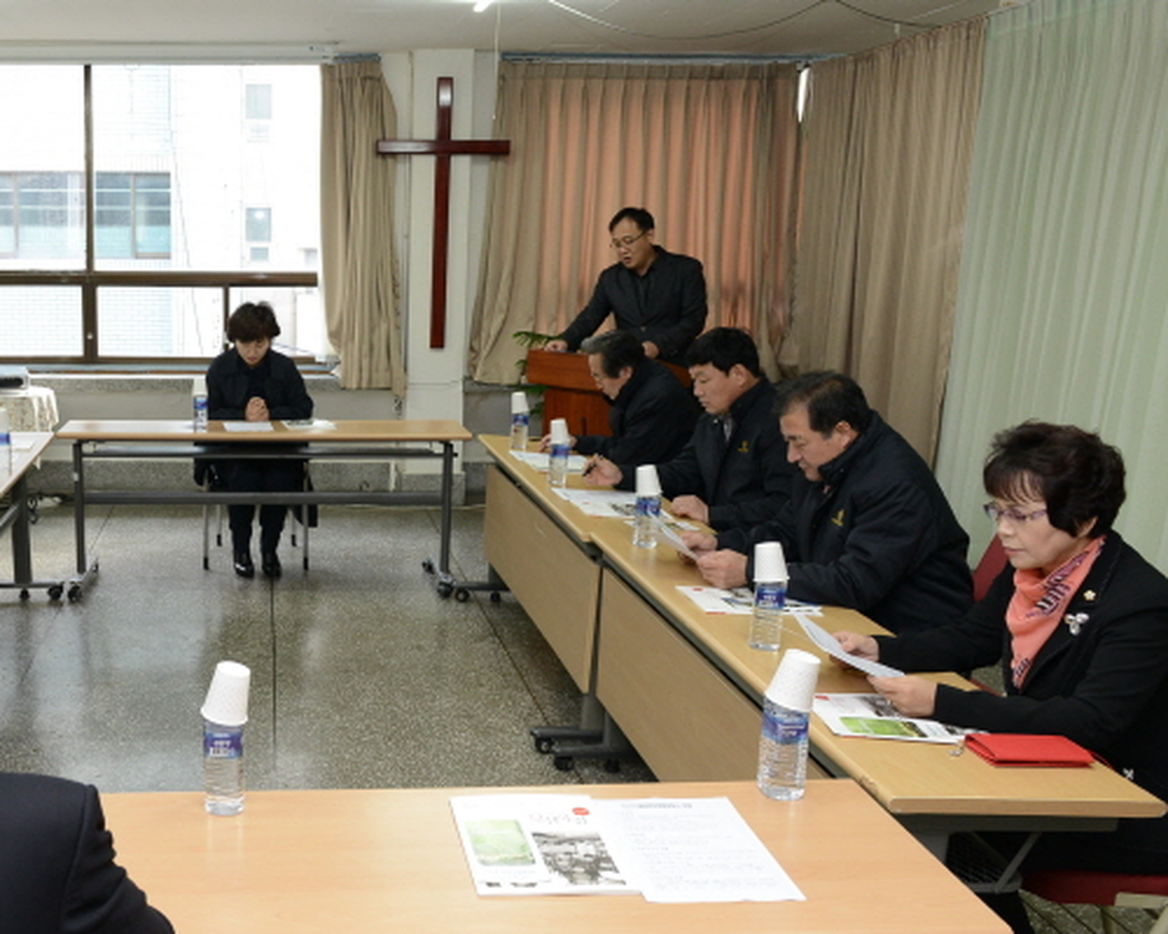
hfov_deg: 48.1
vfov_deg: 41.1
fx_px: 1244
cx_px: 276
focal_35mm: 36
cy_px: 492
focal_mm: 24
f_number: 6.3
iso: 1250
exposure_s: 1/100
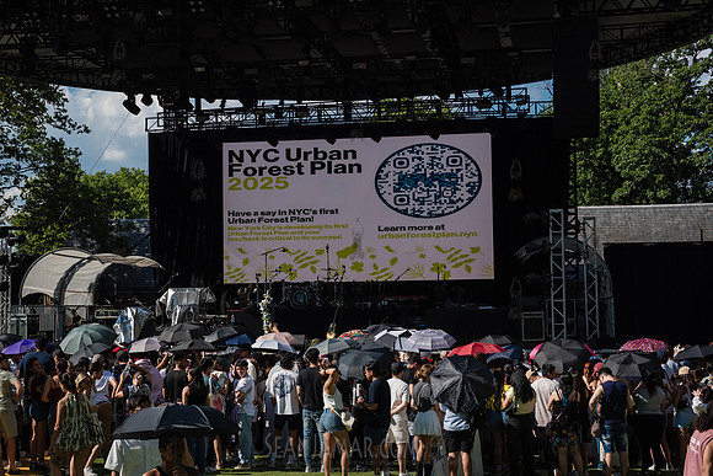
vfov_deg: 24.2
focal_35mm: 56
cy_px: 238
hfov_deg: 35.6
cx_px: 356
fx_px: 1109
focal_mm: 56
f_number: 4
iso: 500
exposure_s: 1/3200
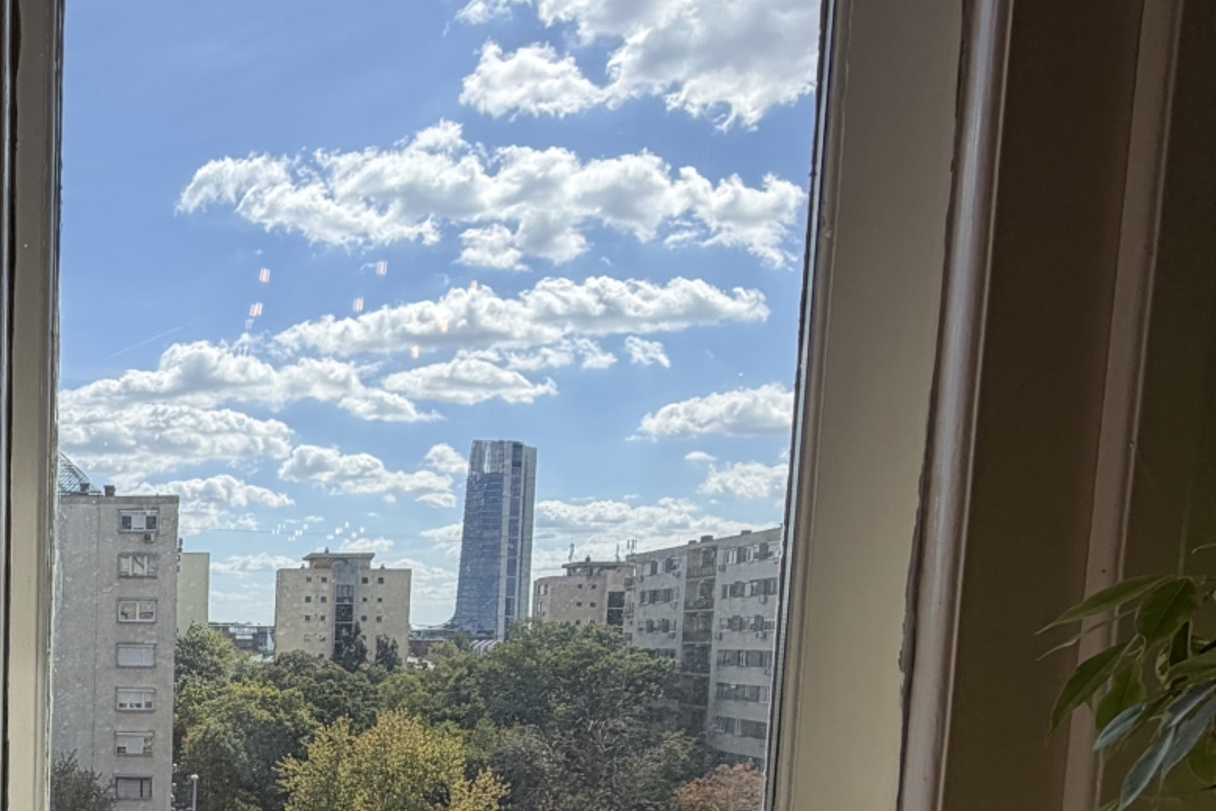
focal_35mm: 40
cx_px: -22
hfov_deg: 41.6
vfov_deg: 31.2
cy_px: 785
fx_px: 1351
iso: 20
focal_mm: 2.22
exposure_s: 1/985
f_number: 2.2
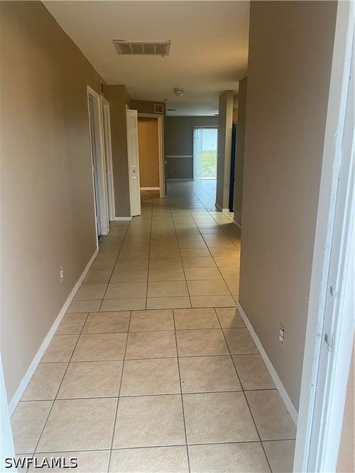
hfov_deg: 53.0
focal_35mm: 26
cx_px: 178
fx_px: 356
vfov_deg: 67.3
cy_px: 236
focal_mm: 4.25
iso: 80
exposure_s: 1/60
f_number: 1.8
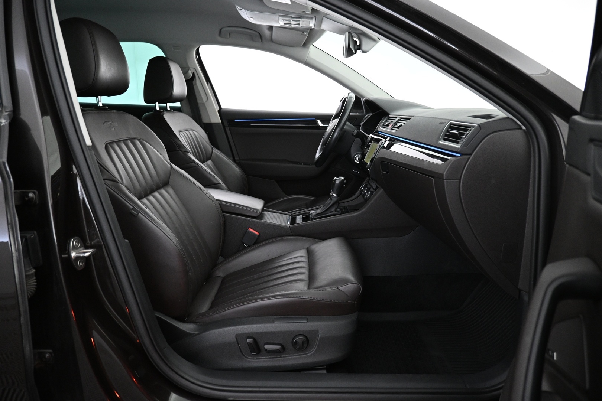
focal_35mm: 24
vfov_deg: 53.1
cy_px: 200
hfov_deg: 73.7
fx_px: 401
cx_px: 301
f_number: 3.5
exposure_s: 1/25
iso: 1600
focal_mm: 16
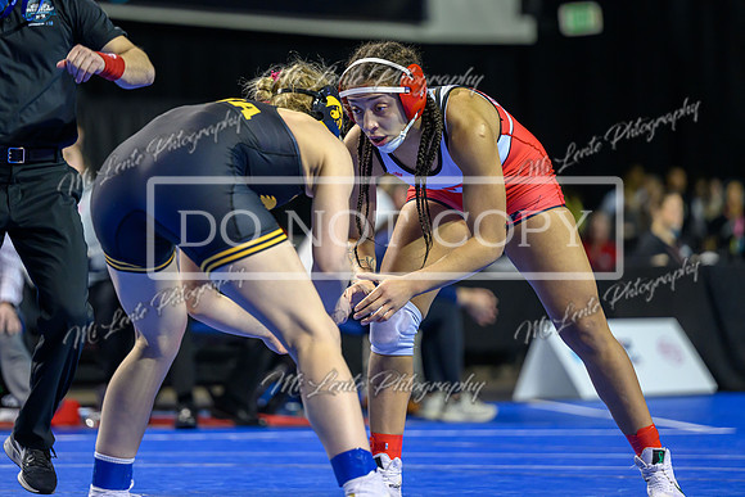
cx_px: 350
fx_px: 4193
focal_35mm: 203
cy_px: 192
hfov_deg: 10.2
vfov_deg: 6.8
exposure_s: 1/800
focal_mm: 165
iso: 2500
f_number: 2.8
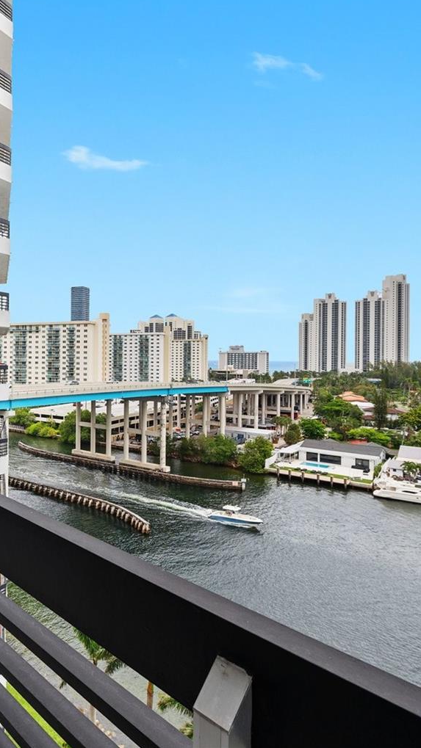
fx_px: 457
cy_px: 359
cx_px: 46
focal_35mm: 23
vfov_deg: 78.7
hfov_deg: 45.1
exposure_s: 1/320
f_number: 8
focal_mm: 14
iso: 200
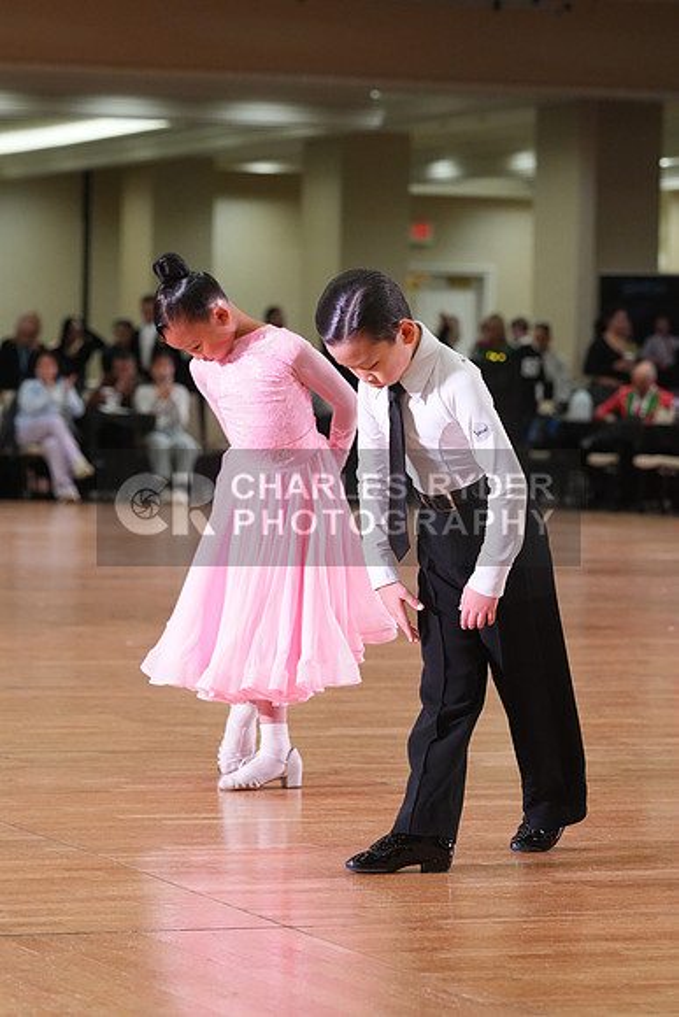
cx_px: 340
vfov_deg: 13.8
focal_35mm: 149
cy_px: 508
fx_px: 4213
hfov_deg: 9.2
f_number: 6.3
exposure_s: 1/200
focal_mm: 149
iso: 4000
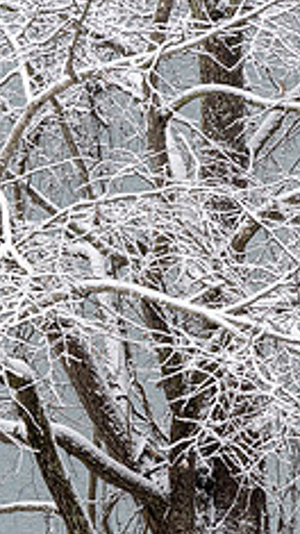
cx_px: 18
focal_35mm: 631
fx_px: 8933
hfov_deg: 1.9
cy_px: 327
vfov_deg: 3.4
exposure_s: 1/250
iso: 800
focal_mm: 210
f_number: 8
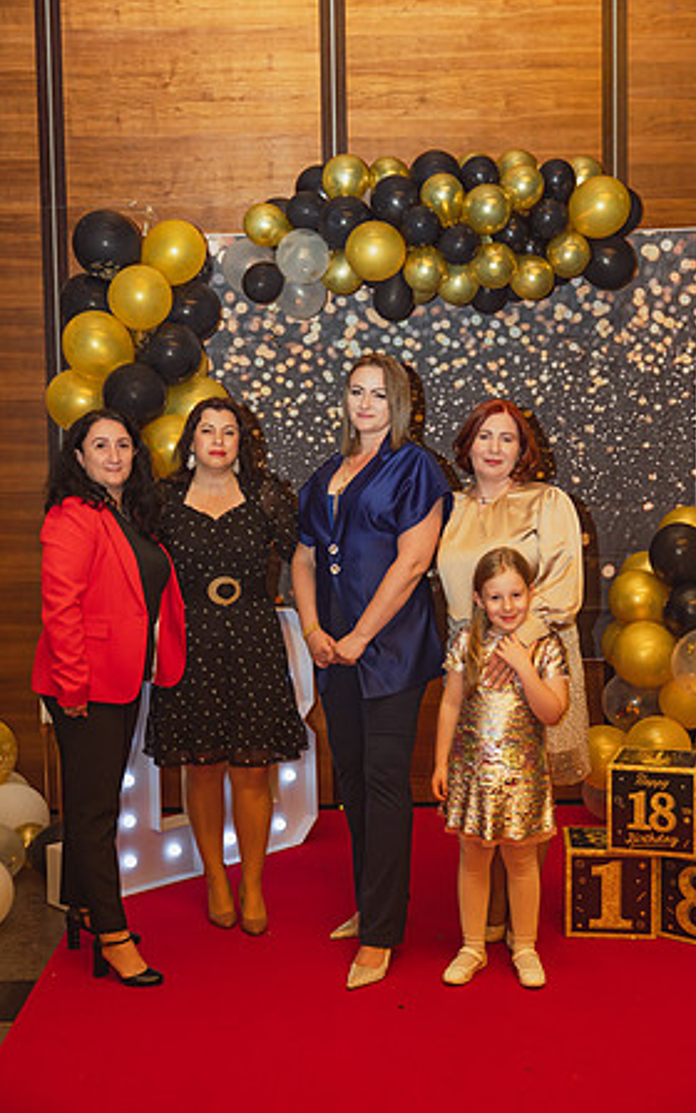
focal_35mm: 43
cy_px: 556
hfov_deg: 29.9
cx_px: 352
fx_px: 1305
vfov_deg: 46.2
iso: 1600
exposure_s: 1/200
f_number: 3.2
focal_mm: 42
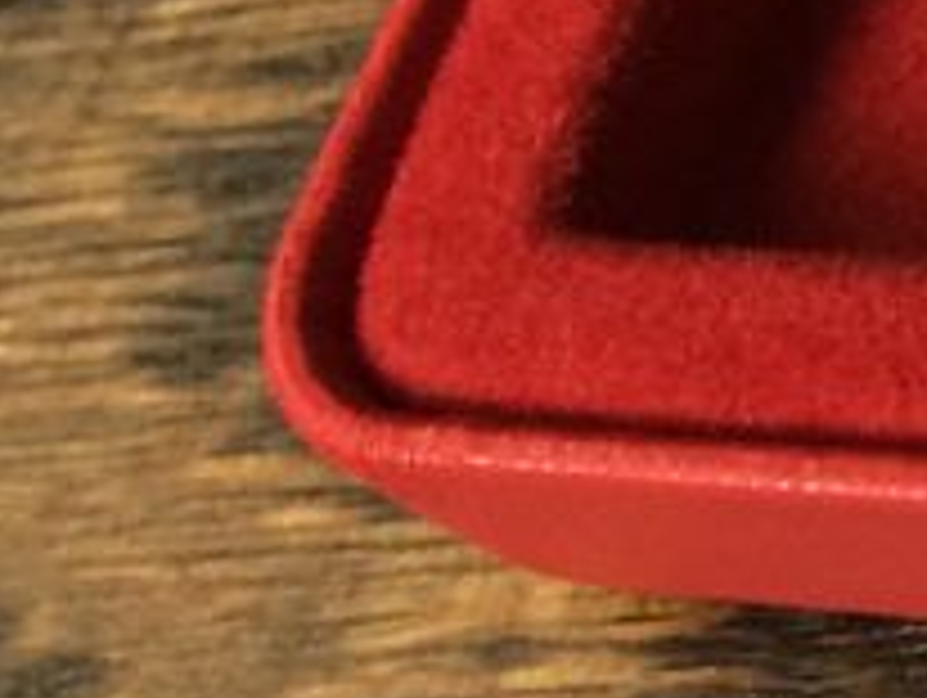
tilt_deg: -49.0
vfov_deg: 7.8
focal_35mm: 172
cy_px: -1166
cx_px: 2534
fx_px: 4611
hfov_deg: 9.6
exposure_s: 1/30
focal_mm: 4.15
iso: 64
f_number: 2.2
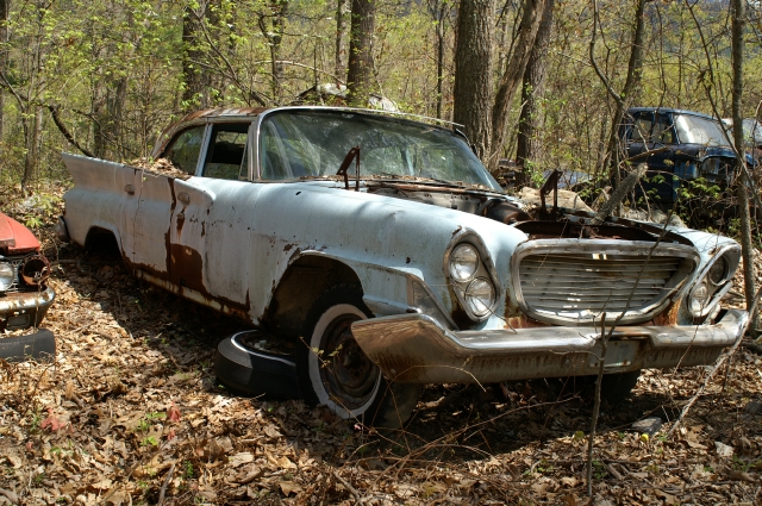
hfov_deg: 46.5
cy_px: 253
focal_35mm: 42
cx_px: 381
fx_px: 888
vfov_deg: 31.8
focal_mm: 28
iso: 125
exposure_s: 1/125
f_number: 9
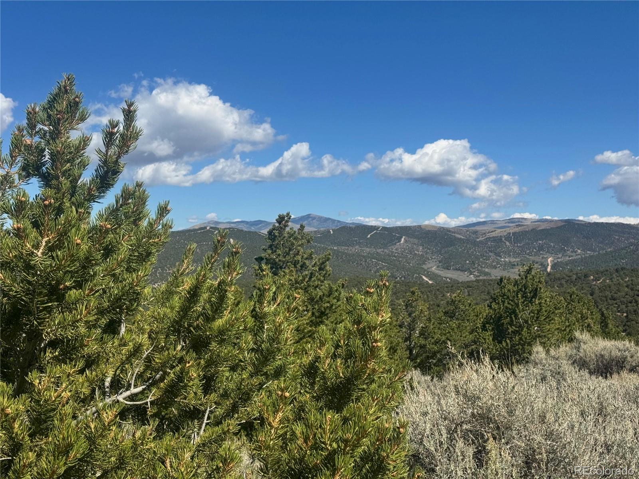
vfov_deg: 30.3
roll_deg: -0.6
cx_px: 320
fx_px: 886
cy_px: 240
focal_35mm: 48
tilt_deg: -0.9
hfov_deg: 39.7
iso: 64
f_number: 1.78
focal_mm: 6.76
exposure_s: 1/6410
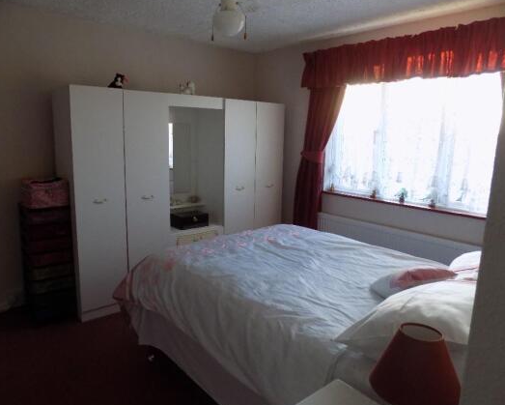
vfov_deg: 56.8
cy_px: 198
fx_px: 374
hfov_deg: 68.0
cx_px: 241
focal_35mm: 25
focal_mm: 4
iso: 250
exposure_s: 1/30
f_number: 3.1
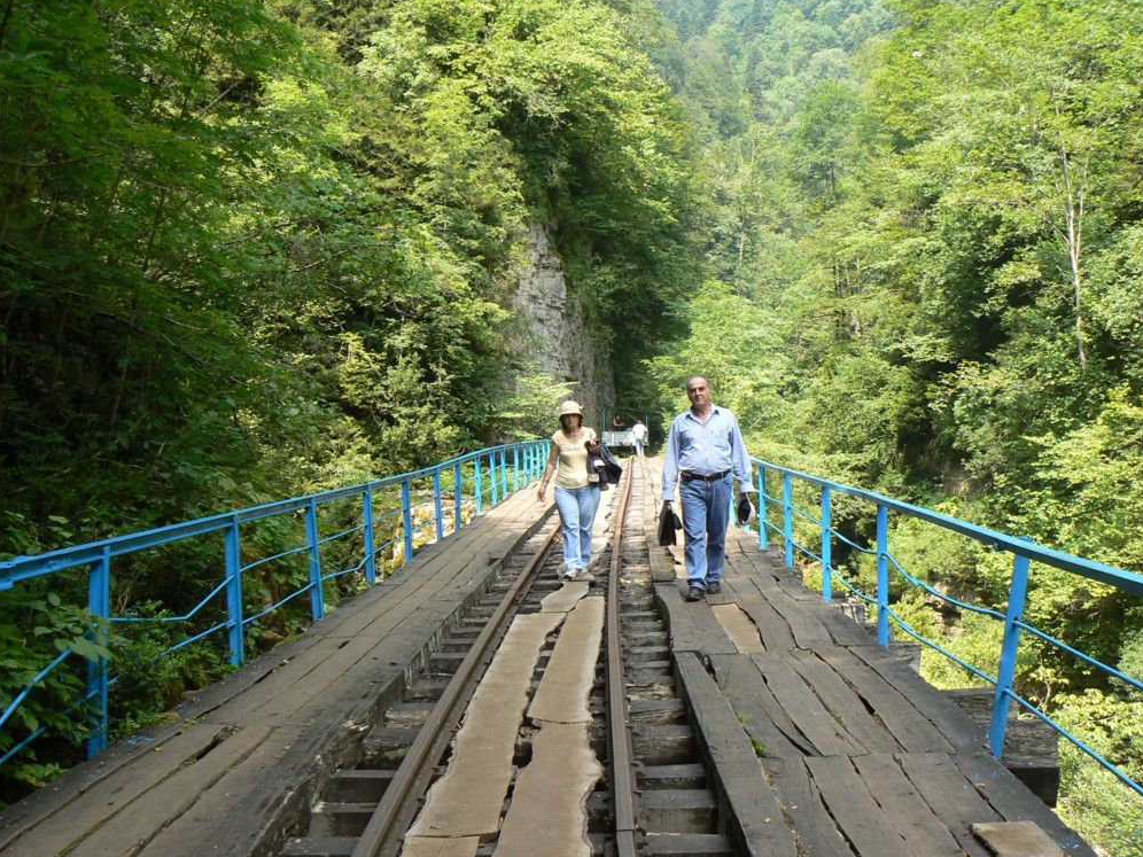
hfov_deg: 50.1
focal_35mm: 37
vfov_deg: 38.7
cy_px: 426
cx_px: 577
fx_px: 1222
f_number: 5.6
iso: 80
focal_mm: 6
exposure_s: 1/100
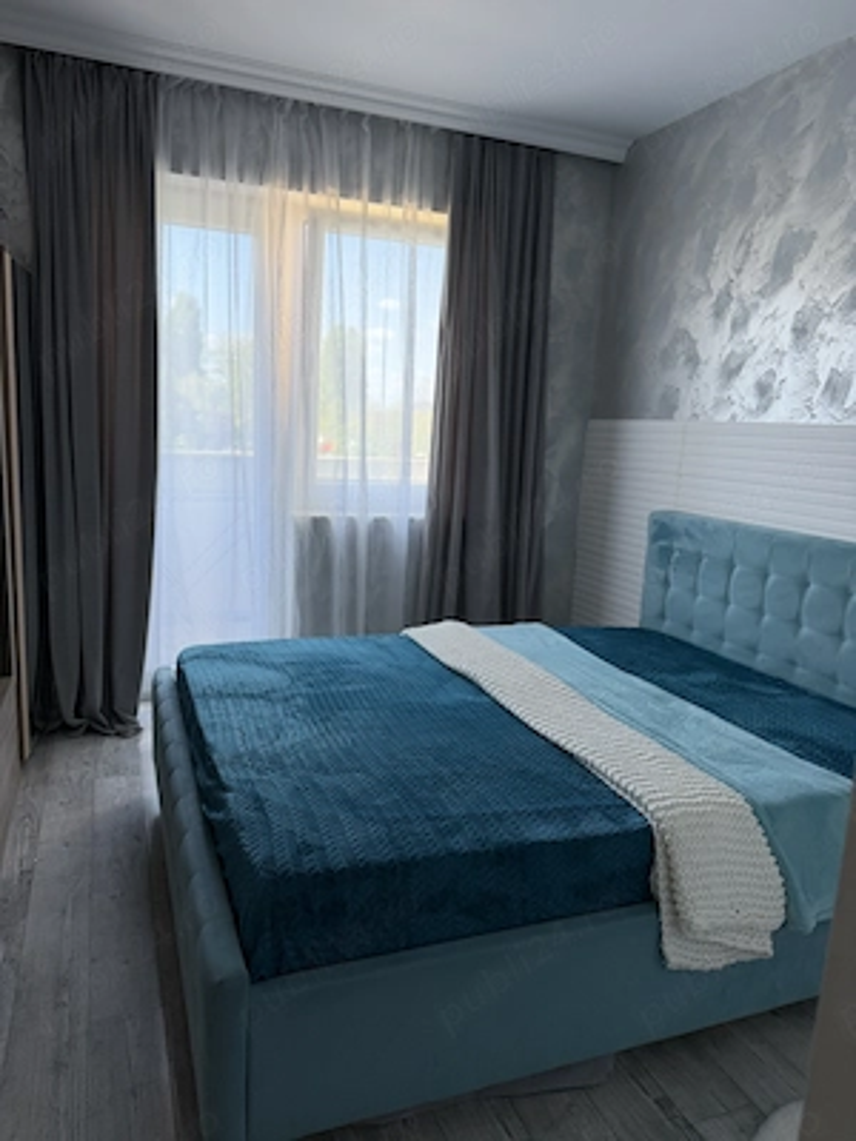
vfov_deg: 71.6
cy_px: 570
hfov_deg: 56.8
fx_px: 791
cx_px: 428
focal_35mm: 24
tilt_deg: -10.6
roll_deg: -2.2
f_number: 1.78
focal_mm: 6.76
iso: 100
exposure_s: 1/100
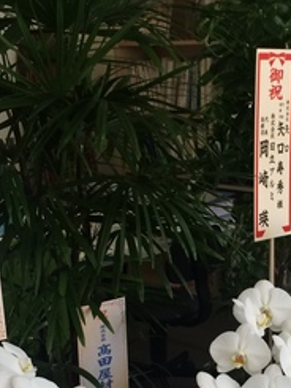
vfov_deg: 24.3
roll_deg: +1.5
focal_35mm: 79
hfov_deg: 18.4
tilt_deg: -17.3
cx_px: 248
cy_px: 318
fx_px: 885
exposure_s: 1/40
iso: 32
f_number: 2.2
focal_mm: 4.15
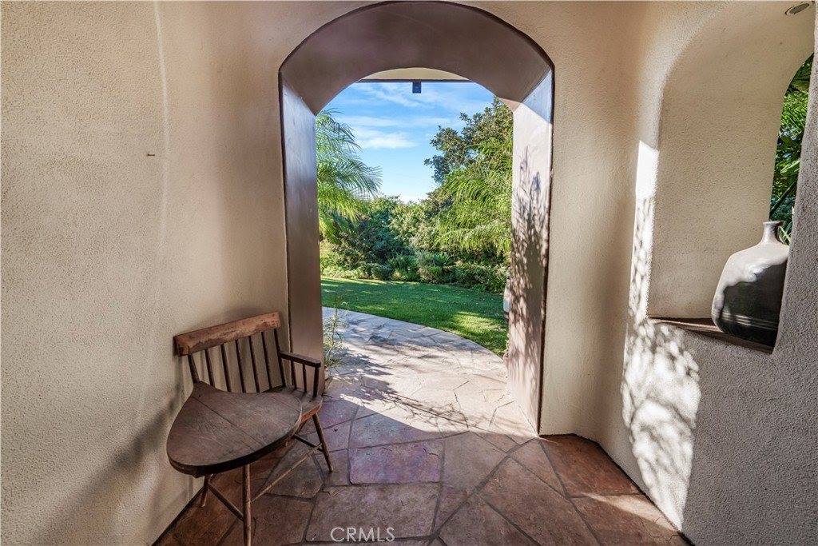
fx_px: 273
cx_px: 409
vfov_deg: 90.0
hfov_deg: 112.6
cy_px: 273
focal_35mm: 12
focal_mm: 12
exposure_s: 1/80
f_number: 8
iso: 200
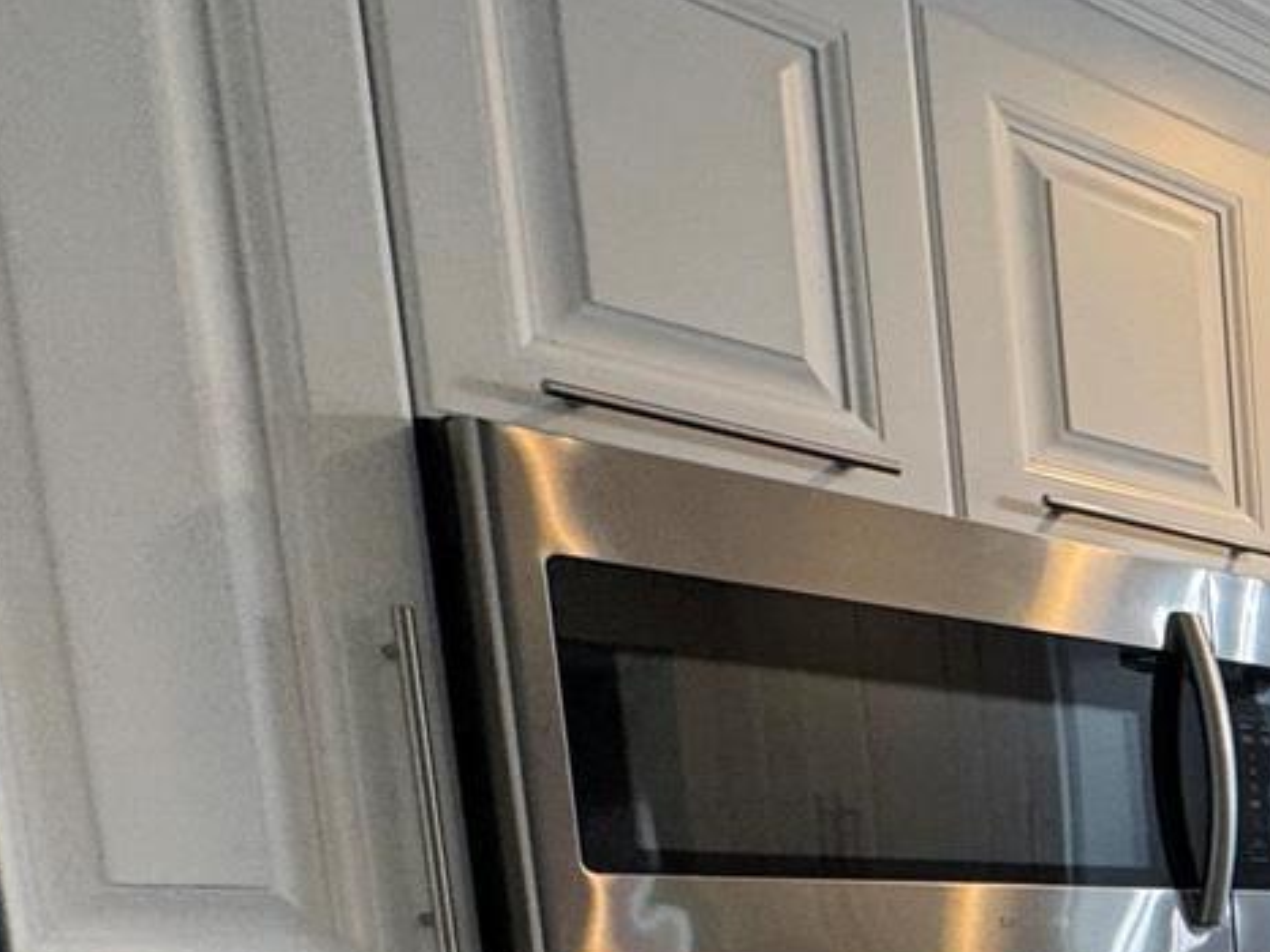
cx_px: 2135
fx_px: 1761
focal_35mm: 48
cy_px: 1189
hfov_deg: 24.3
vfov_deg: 26.4
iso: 125
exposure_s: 1/120
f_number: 2.2
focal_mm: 2.22
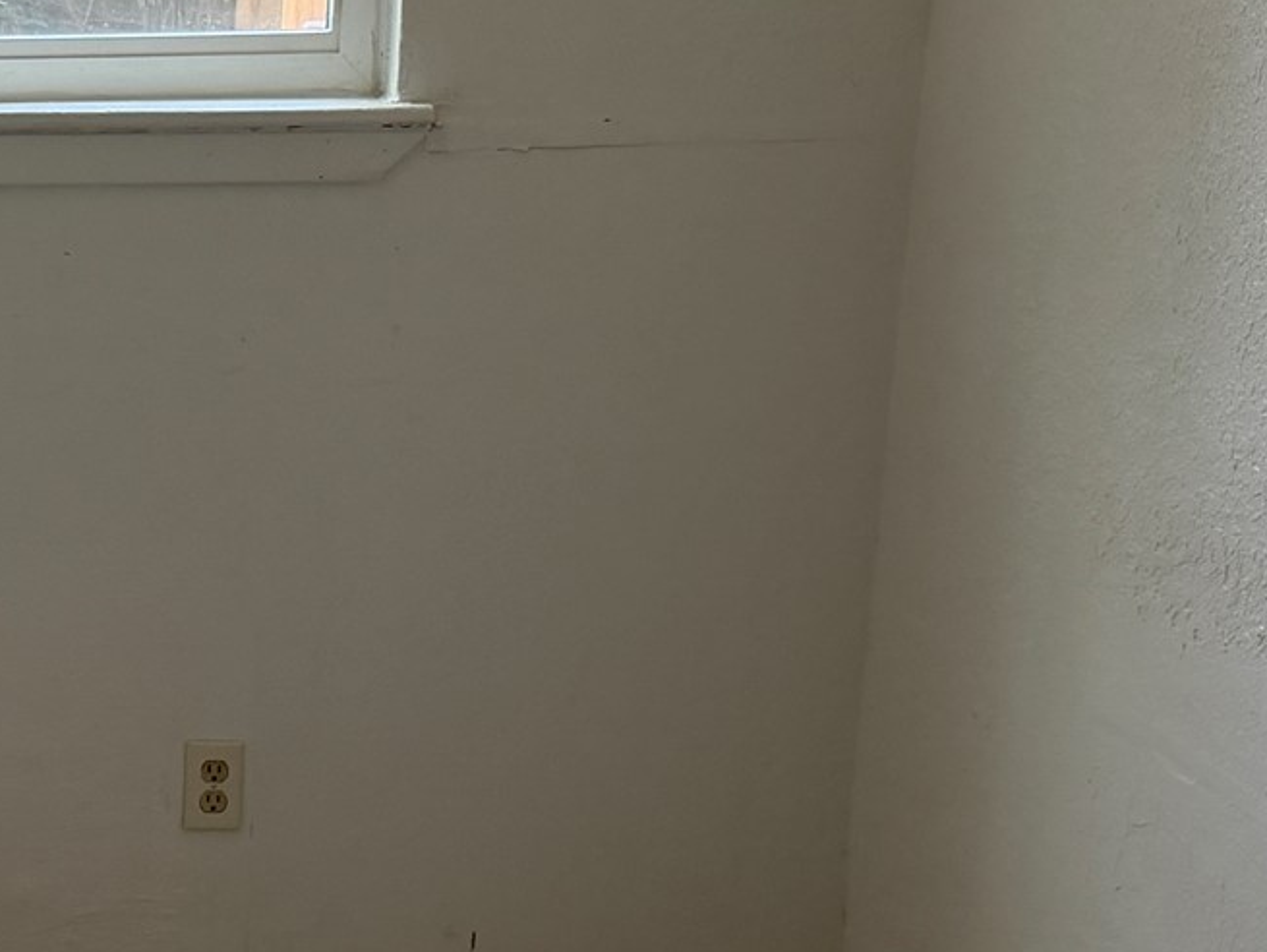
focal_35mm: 75
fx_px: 2747
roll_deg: +0.8
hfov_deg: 24.1
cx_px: -168
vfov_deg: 19.5
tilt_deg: -15.8
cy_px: 691
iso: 200
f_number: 1.78
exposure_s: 1/188
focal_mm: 6.76
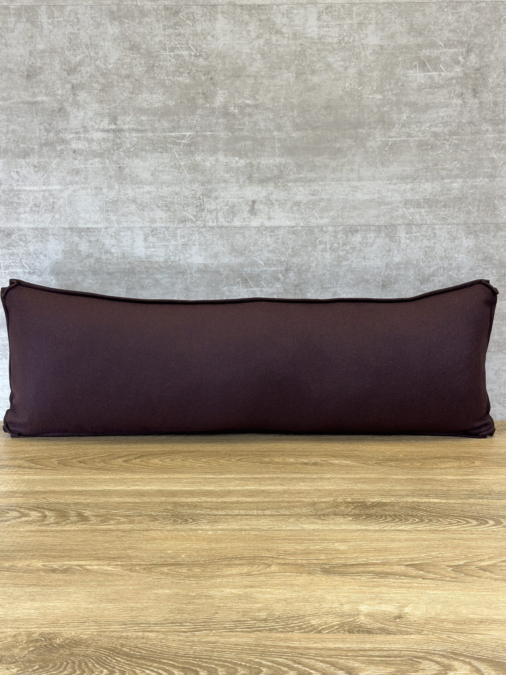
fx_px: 936
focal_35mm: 48
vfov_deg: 39.7
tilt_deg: -13.5
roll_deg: +0.8
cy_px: 338
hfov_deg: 30.3
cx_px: 253
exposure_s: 1/120
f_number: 1.78
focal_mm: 6.86
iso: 80
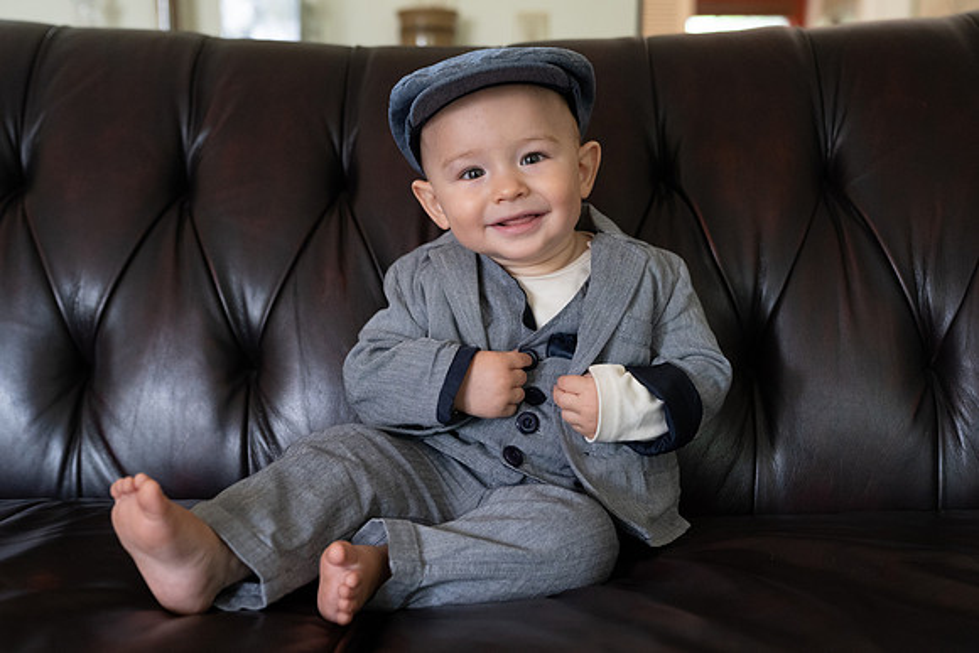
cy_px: 326
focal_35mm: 44
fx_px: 1191
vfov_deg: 30.7
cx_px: 490
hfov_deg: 44.7
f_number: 3.2
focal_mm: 43
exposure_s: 1/125
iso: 4000
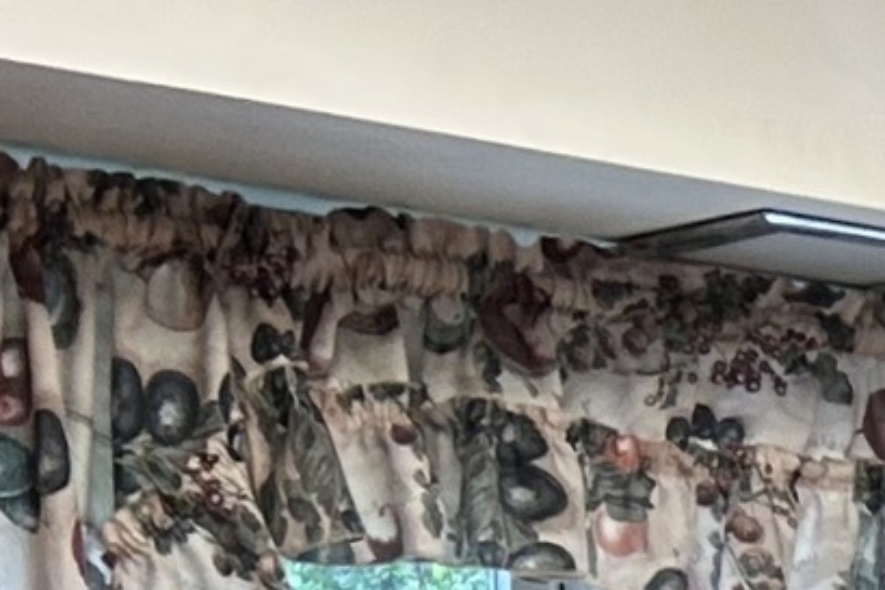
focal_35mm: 203
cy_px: 1720
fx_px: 4992
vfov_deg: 6.3
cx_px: 2651
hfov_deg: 8.5
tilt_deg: -5.6
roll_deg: +1.3
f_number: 1.5
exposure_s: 1/60
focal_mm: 5.7
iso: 100
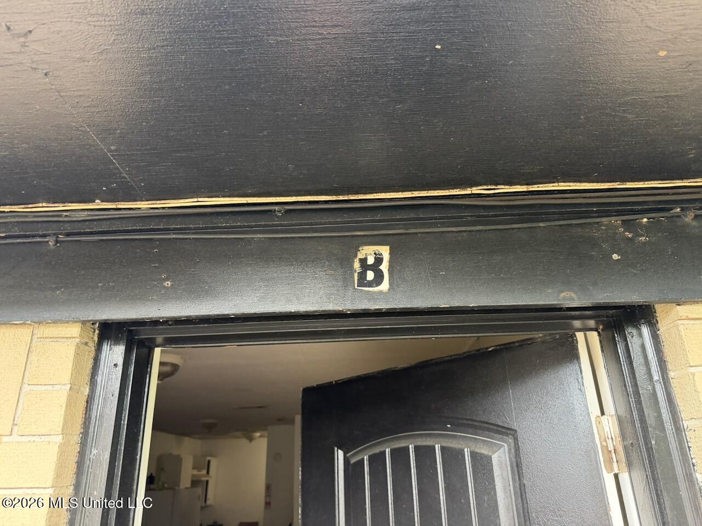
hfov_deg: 71.6
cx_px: 351
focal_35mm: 24
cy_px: 263
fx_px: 487
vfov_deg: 56.8
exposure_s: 1/110
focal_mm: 6.76
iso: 200
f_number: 1.78
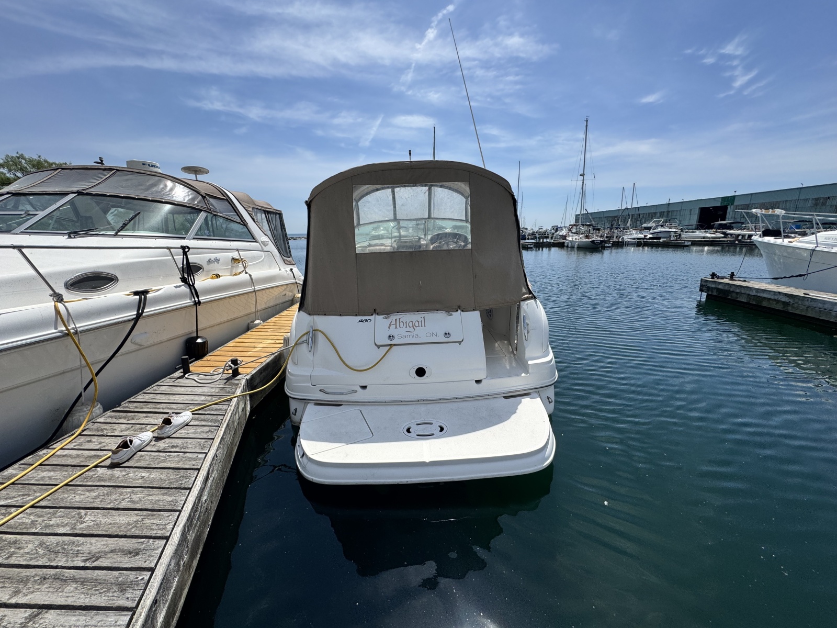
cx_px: 418
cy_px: 314
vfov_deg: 85.7
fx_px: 339
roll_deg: +0.8
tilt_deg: -13.1
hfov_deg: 102.1
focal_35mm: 14
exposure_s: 1/2985
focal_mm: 2.22
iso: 40
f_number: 2.2
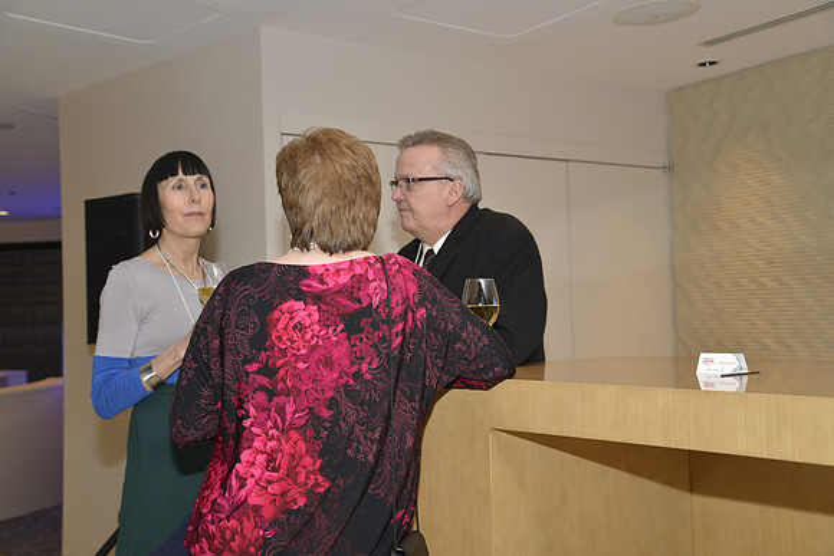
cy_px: 278
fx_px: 1020
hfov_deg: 44.5
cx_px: 417
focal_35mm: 44
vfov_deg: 30.5
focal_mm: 44
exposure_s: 1/60
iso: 800
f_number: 4.2
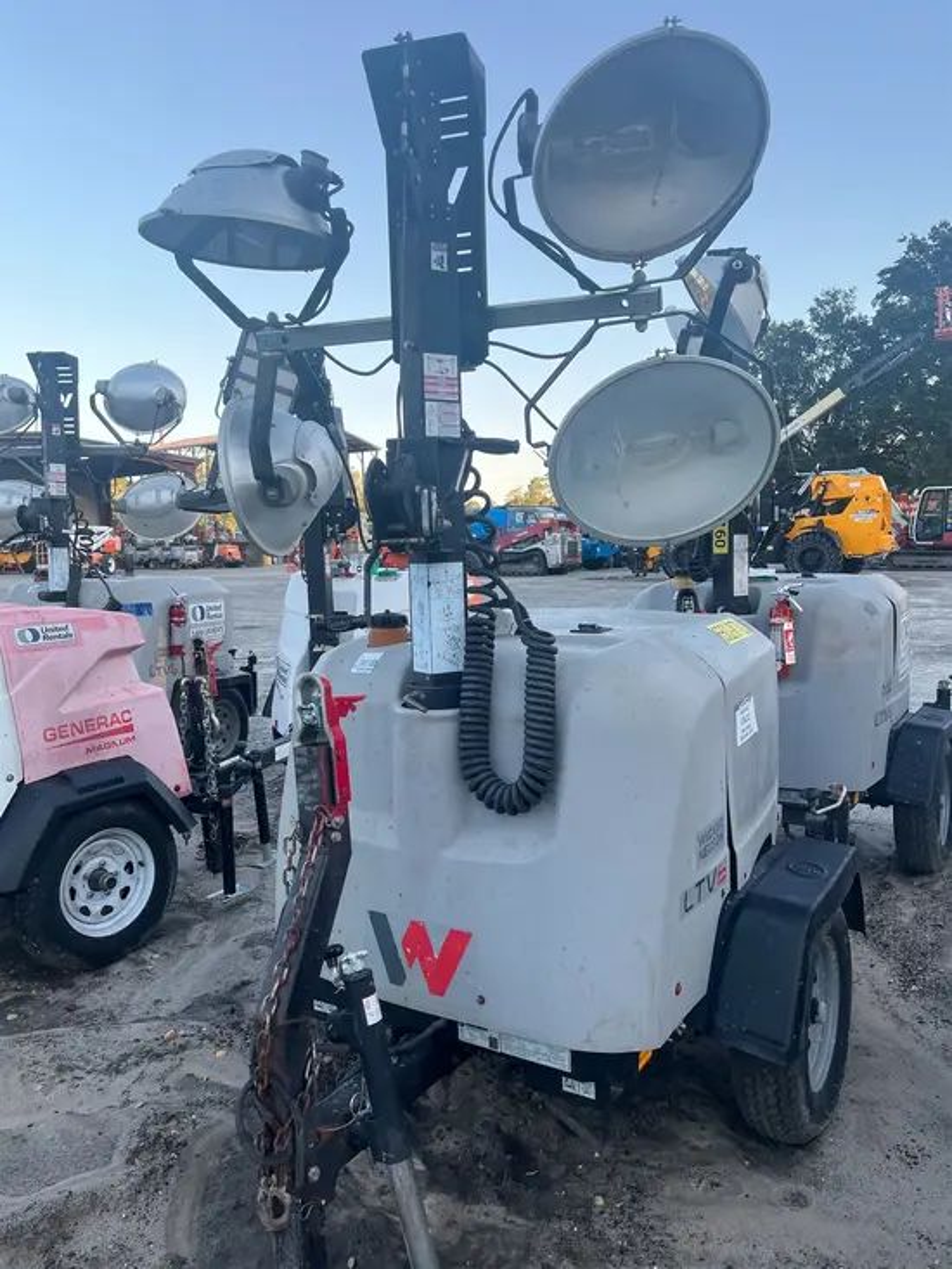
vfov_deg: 67.3
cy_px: 634
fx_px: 953
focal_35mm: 26
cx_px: 476
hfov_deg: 53.1
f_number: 1.6
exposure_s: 1/302
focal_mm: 5.1
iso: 50
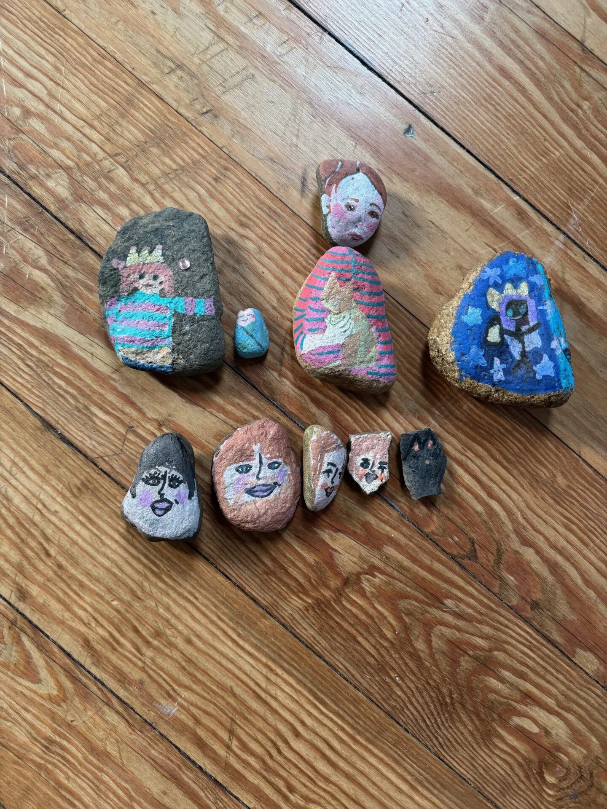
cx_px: 304
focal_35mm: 24
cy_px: 404
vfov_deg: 71.6
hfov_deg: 56.8
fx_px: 561
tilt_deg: -88.9
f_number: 1.78
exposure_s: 1/105
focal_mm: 6.76
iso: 200
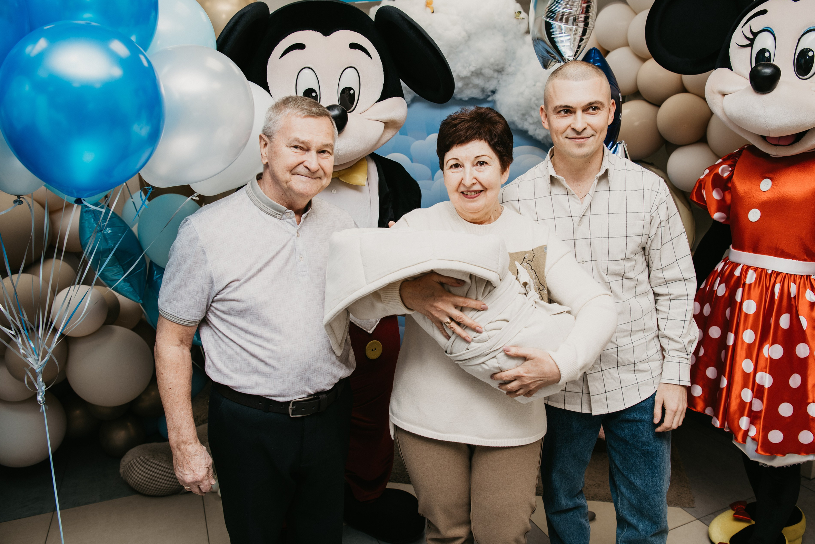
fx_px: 589
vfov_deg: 49.5
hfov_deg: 69.3
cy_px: 255
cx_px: 434
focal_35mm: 26
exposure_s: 1/160
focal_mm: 24
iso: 160
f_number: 4
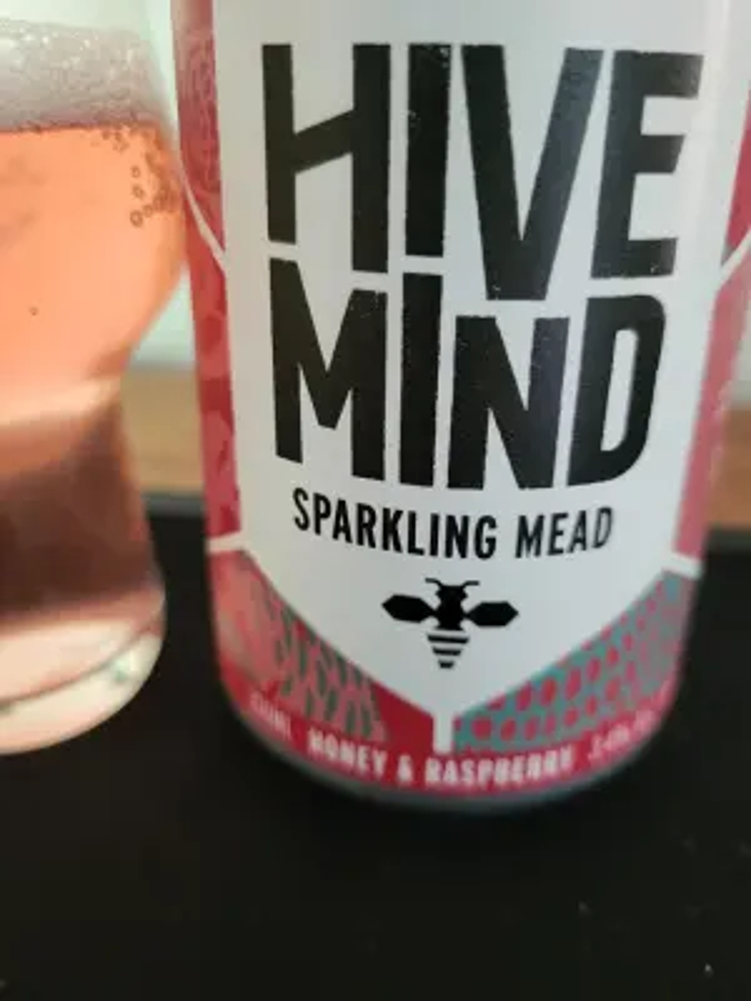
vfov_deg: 67.3
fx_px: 752
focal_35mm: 26
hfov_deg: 53.1
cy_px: 500
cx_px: 376
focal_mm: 5.4
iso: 640
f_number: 1.8
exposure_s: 1/25
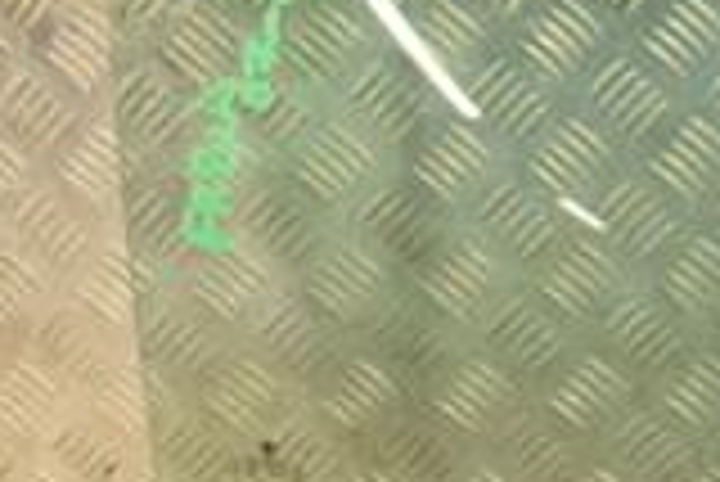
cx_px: 864
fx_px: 2360
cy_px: 257
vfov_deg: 11.7
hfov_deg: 16.6
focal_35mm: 118
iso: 800
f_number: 5
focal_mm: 21
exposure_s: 1/200
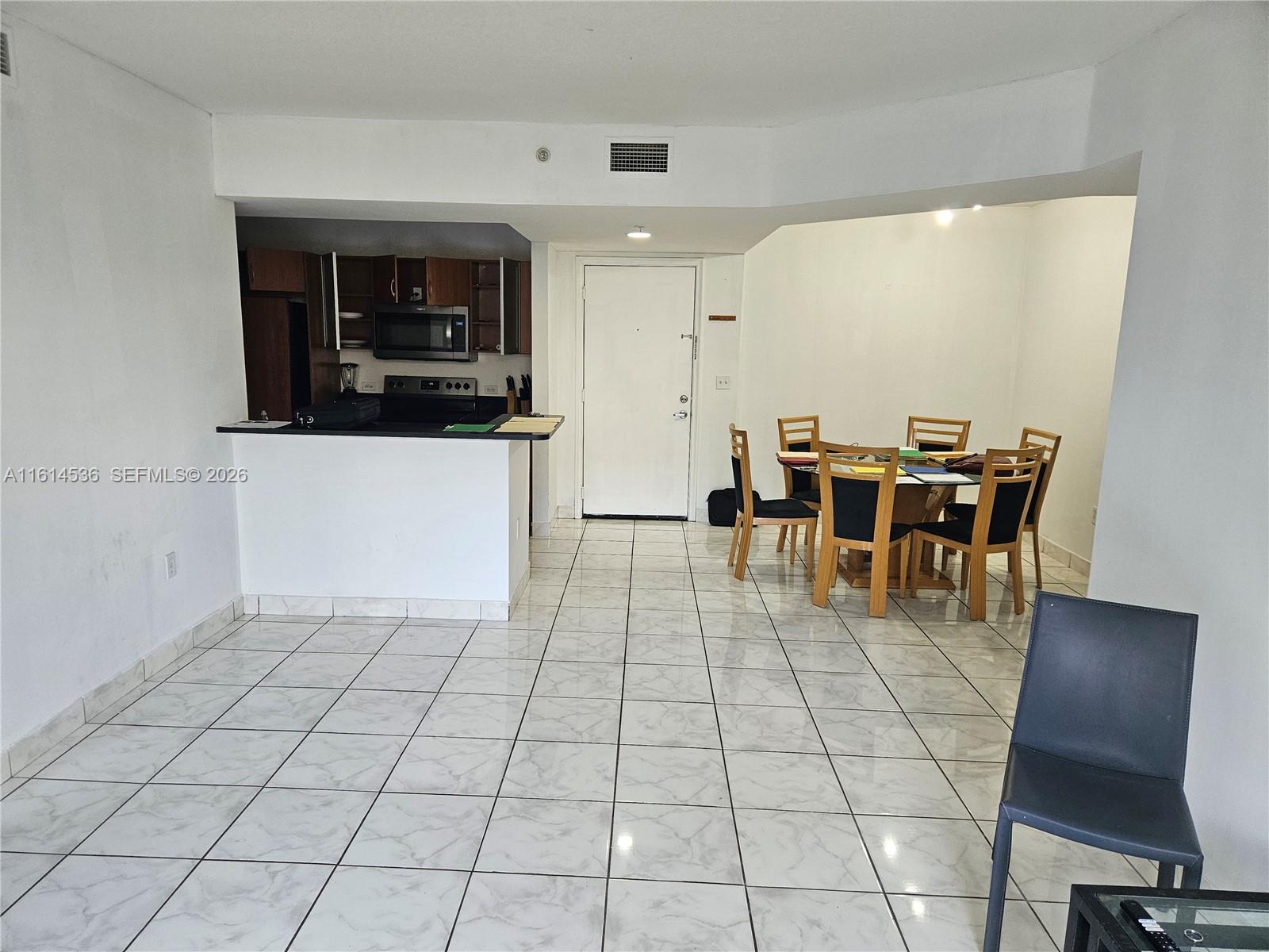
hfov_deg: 73.9
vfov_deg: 58.9
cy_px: 476
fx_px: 843
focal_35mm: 23
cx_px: 634
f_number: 1.8
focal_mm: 5.4
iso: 250
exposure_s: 1/120
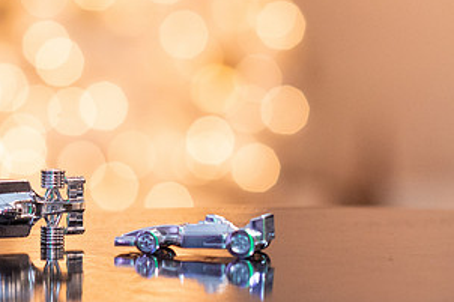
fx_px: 2458
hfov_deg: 10.5
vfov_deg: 7.0
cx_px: 138
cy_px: 173
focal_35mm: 195
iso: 1600
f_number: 3.2
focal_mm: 85
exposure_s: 1/200
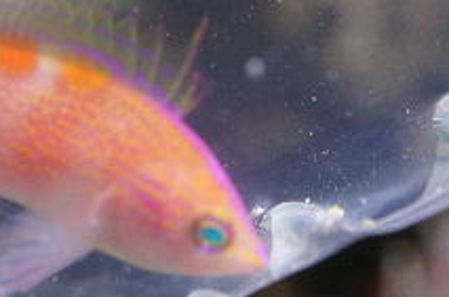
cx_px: 6
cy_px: 154
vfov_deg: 8.8
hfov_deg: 13.1
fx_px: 1929
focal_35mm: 155
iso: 800
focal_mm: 50
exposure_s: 1/100
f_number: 4.5
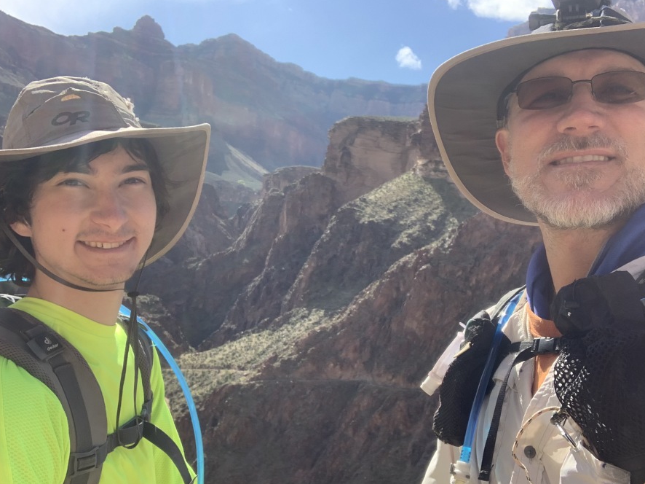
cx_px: 327
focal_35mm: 37
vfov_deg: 38.6
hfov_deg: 50.1
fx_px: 689
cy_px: 265
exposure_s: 1/416
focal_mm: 2.87
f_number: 2.2
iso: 16
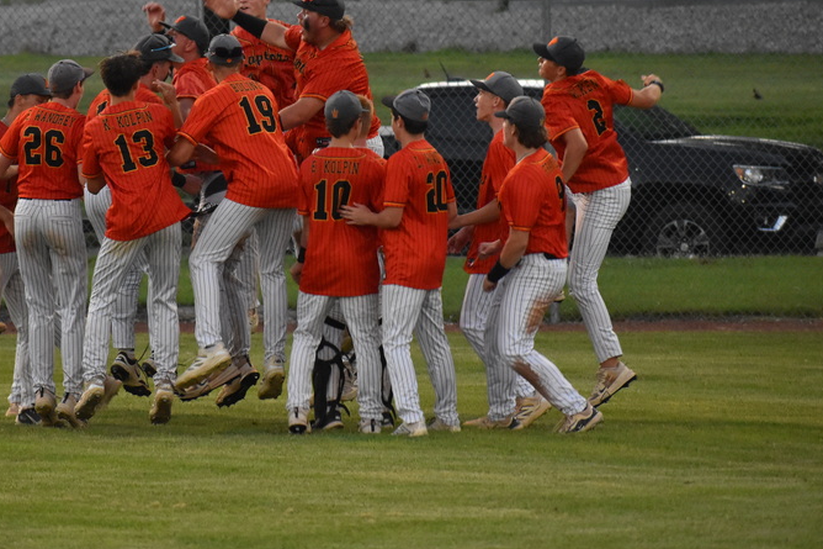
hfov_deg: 4.7
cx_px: 270
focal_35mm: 437
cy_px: 163
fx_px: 9987
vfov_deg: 3.1
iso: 3200
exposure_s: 1/200
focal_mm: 190
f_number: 5.3
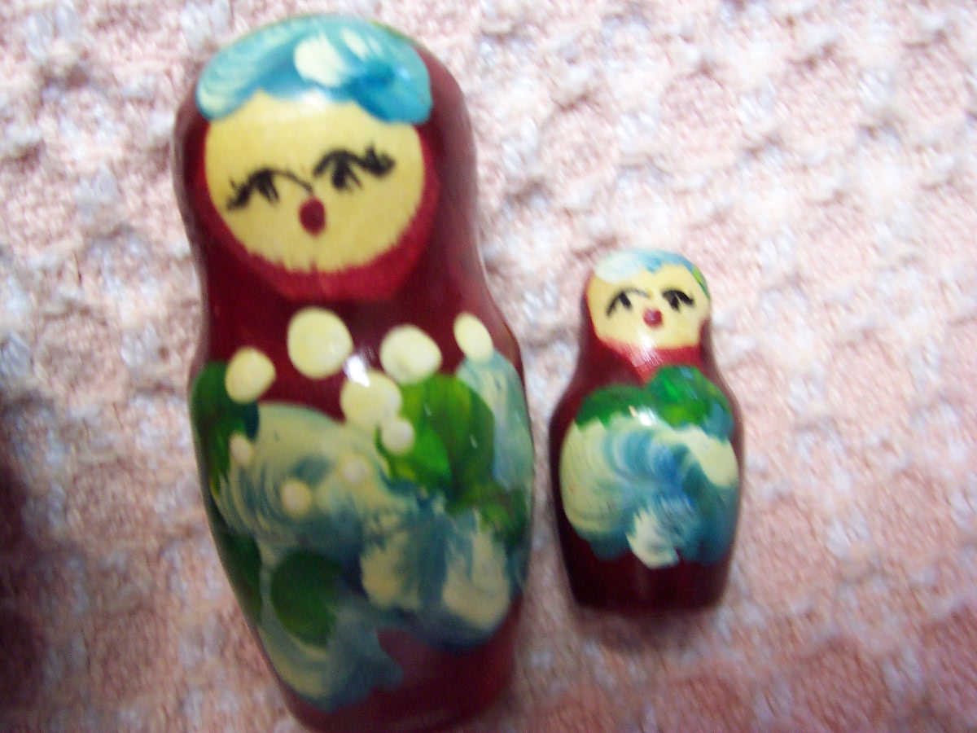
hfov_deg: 50.1
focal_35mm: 37
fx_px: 1044
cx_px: 488
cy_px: 366
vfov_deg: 38.7
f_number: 2.8
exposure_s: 1/30
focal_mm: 5.6
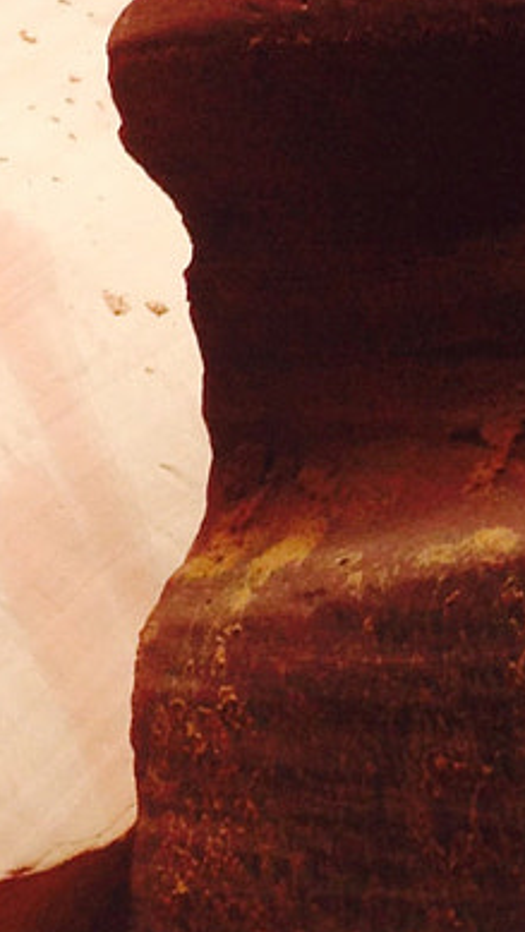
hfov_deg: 7.6
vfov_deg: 12.7
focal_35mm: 148
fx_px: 3660
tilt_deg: +29.7
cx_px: -808
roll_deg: +5.9
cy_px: -918
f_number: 2.4
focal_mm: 4.12
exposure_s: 1/24
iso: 50
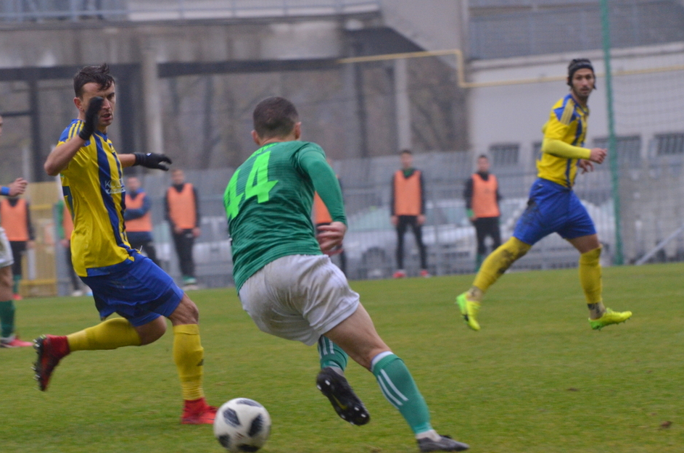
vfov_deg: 4.9
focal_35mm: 277
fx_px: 5246
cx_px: 297
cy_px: 274
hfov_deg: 7.5
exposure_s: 1/250
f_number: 4.8
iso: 1000
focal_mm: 145
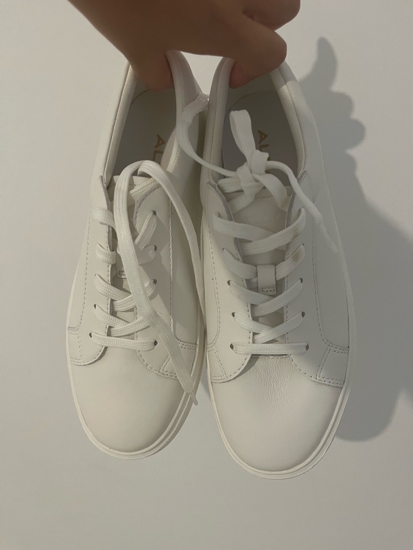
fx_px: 414
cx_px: 206
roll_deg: +2.2
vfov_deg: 67.3
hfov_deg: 53.1
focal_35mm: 26
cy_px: 275
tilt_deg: -22.4
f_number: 1.6
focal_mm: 5.1
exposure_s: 1/60
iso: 320
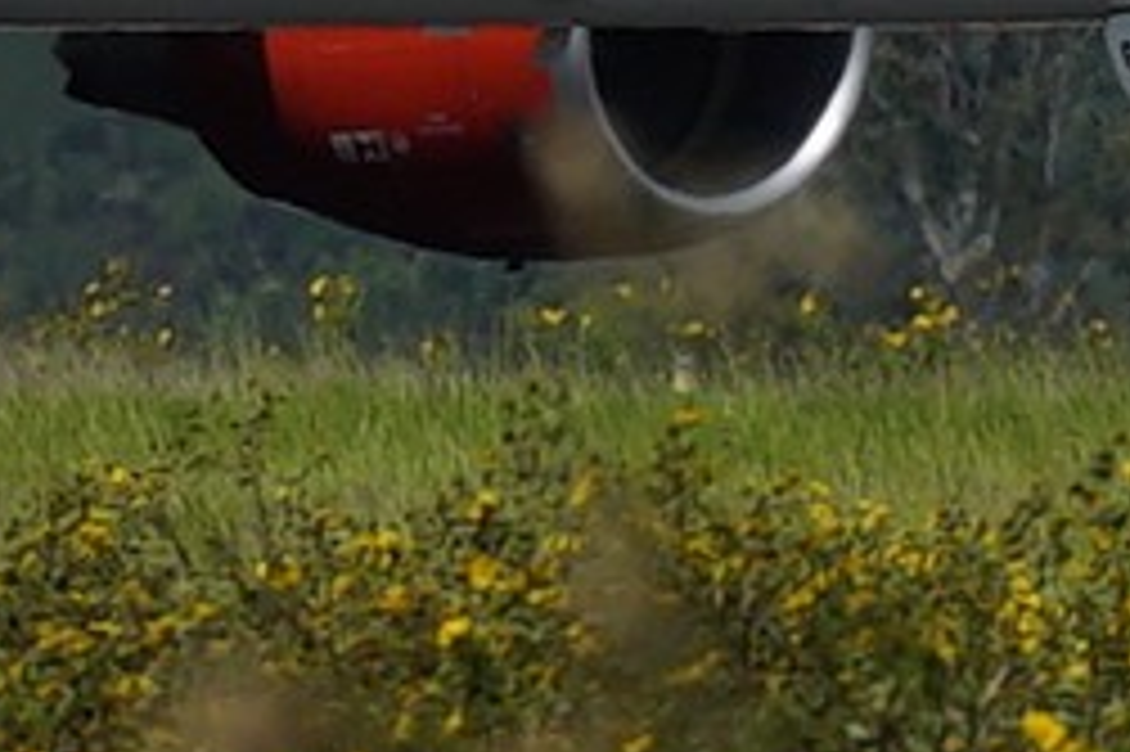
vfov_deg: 0.6
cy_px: -795
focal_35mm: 2394
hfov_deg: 0.9
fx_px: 75093
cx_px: -27
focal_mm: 200
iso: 200
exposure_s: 1/1600
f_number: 8
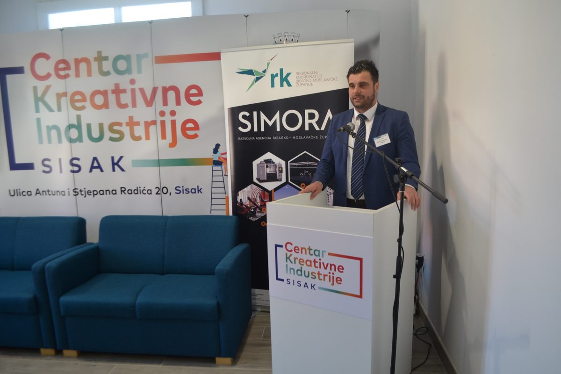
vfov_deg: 47.9
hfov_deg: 67.4
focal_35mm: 27
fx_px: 421
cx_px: 280
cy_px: 187
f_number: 3.5
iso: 400
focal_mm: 18
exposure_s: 1/60
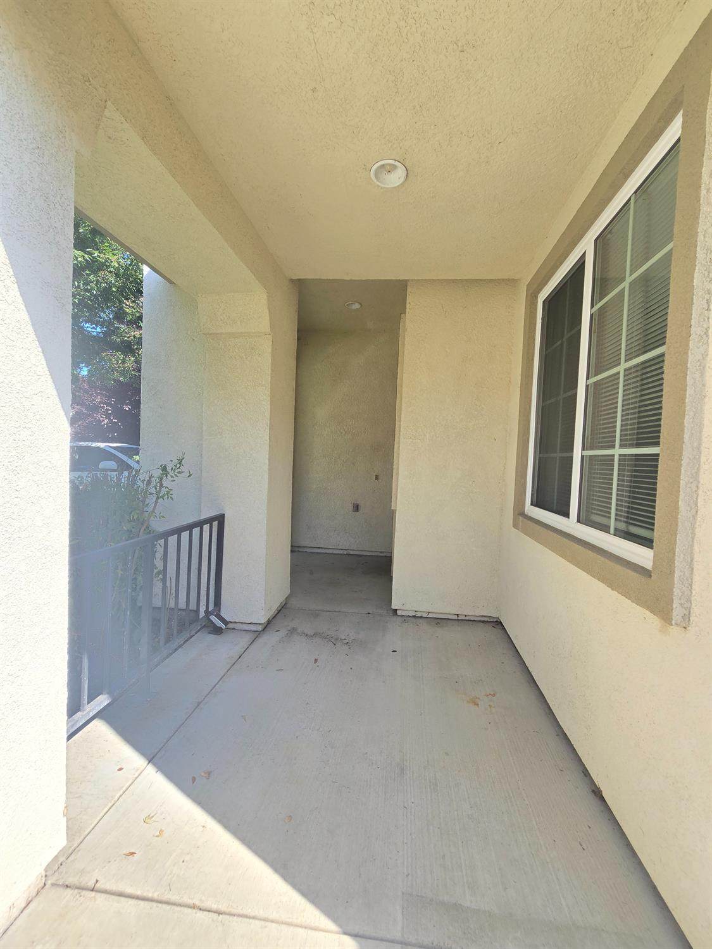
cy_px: 474
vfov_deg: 106.2
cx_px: 356
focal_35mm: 13
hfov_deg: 89.9
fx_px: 357
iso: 50
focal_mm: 2.2
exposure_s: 1/398
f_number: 2.2
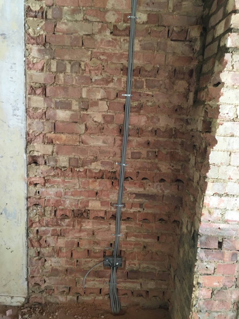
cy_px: 160
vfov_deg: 61.7
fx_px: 267
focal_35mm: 29
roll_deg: -3.3
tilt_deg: -9.2
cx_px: 120
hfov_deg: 48.2
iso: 100
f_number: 2.2
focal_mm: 4.15
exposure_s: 1/17
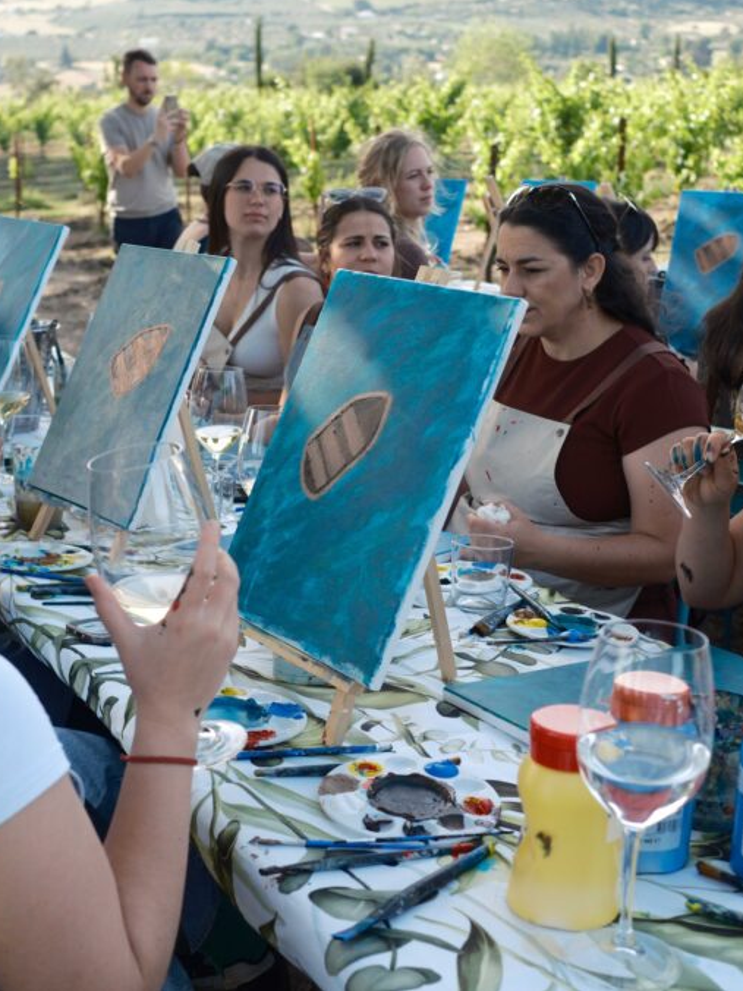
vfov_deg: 37.5
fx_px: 1460
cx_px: 378
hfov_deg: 28.6
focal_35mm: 51
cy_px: 492
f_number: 3.2
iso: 800
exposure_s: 1/2000
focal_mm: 23
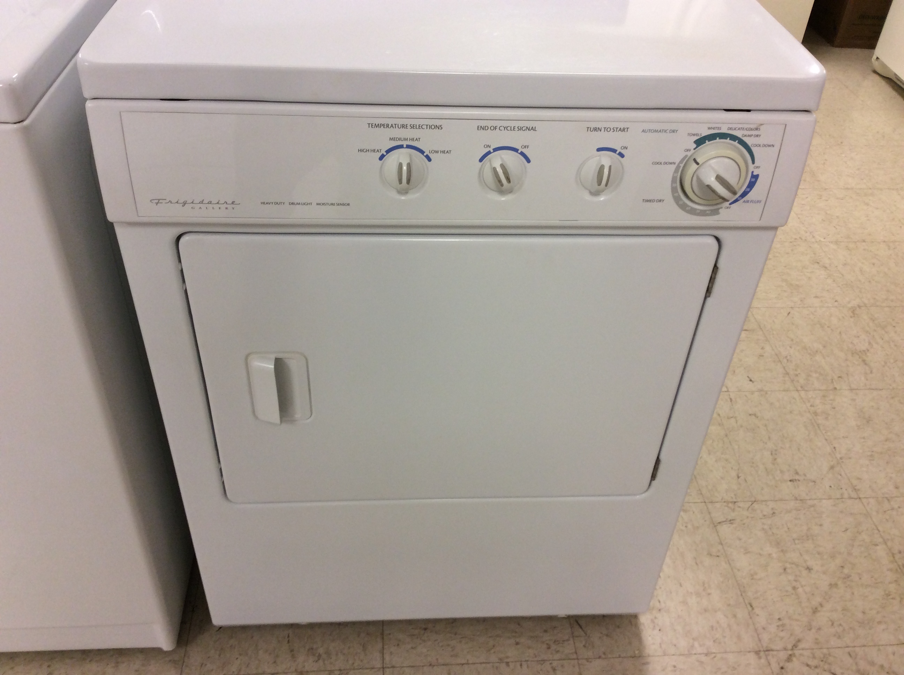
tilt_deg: -39.8
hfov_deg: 56.9
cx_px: 452
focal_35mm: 32
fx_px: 834
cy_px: 338
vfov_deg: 44.1
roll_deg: -2.7
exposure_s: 1/24
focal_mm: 3.3
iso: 50
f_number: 2.4
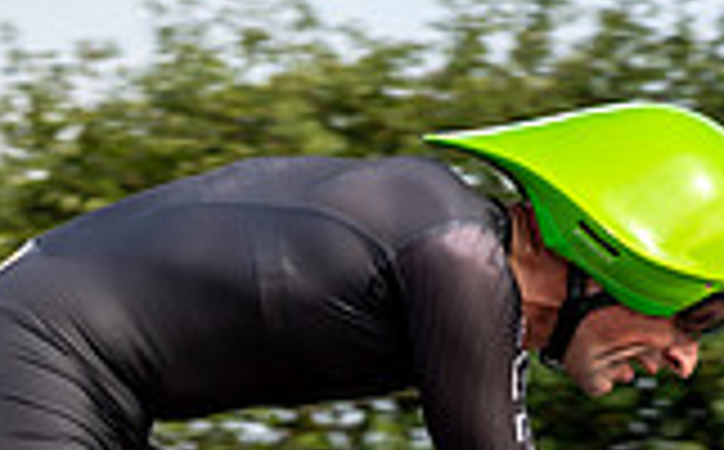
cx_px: 318
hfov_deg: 5.9
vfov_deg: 3.7
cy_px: 664
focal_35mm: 354
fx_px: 6973
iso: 125
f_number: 4
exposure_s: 1/640
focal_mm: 73
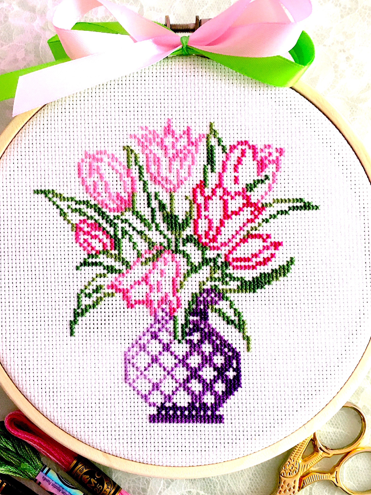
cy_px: 270
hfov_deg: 36.8
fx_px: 557
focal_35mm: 39
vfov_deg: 47.8
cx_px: 165
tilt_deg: -82.1
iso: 125
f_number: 2.2
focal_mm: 4.15
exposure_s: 1/33
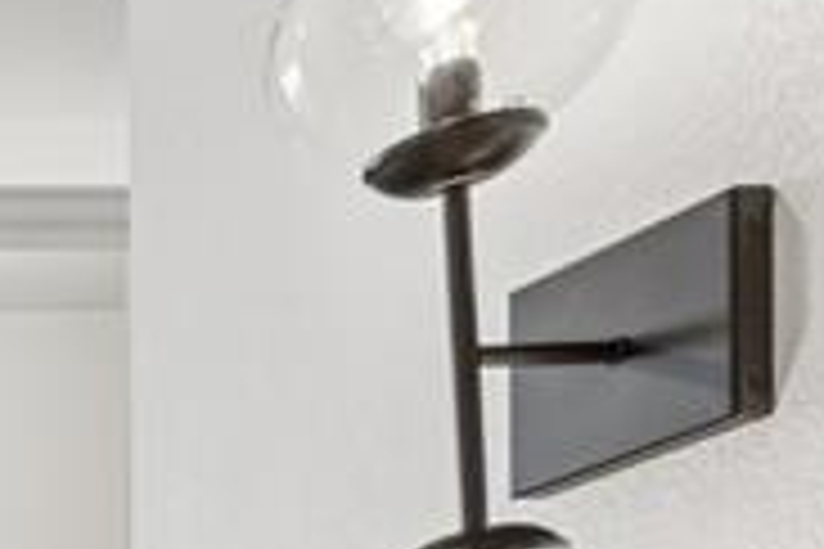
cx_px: -1274
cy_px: 1251
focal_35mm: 84
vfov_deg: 13.0
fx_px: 1923
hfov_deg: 14.0
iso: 100
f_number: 11
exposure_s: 1/8
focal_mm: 15
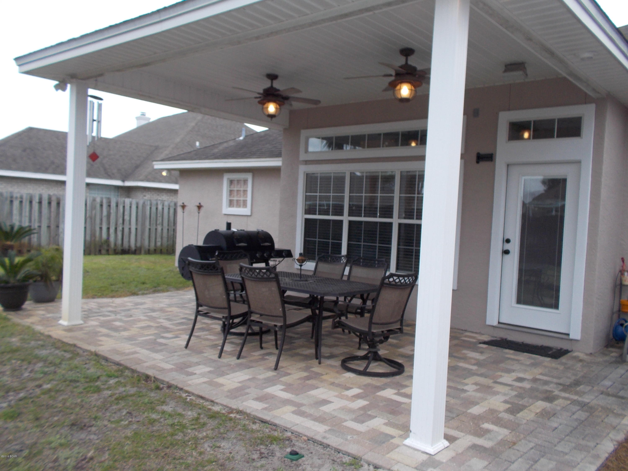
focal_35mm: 29
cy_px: 236
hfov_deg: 61.7
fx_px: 526
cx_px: 314
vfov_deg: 48.2
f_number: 3.3
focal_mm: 4.1
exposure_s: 1/125
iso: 80
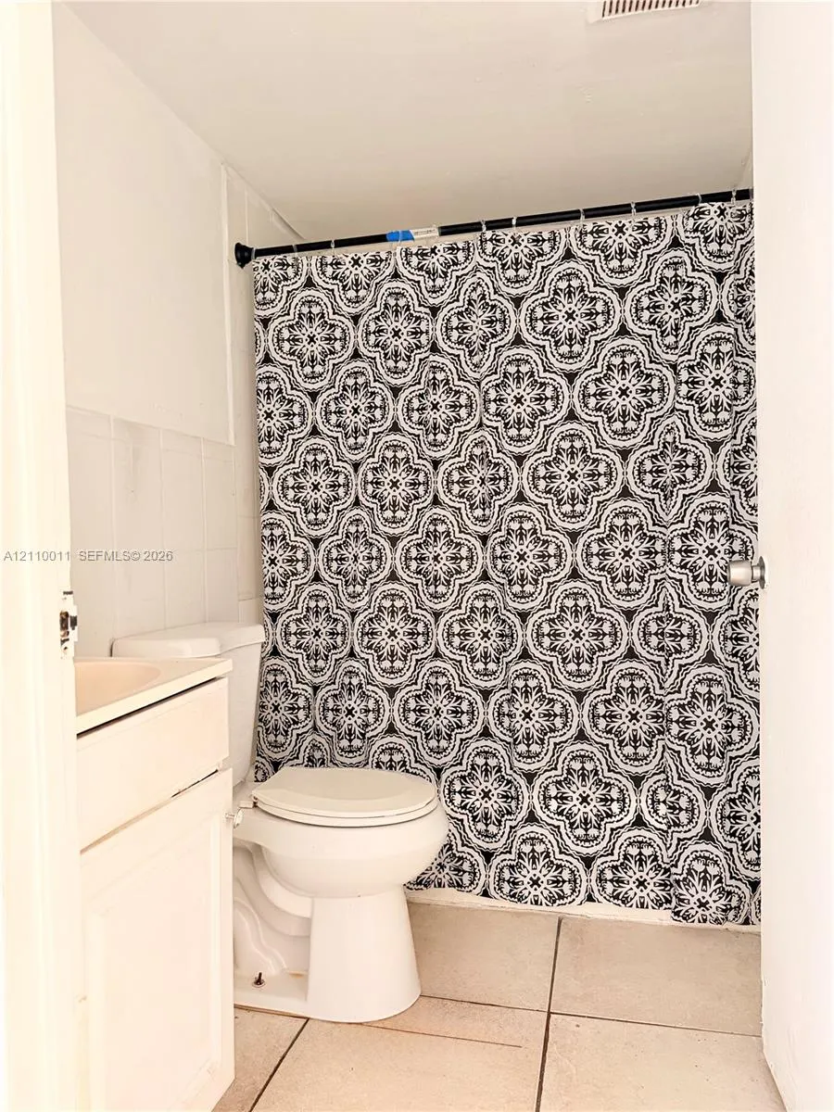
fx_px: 771
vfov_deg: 71.6
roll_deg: +0.5
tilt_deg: -1.5
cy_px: 556
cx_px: 417
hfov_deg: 56.8
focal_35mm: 24
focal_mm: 6.76
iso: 250
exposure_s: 1/60
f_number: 1.78
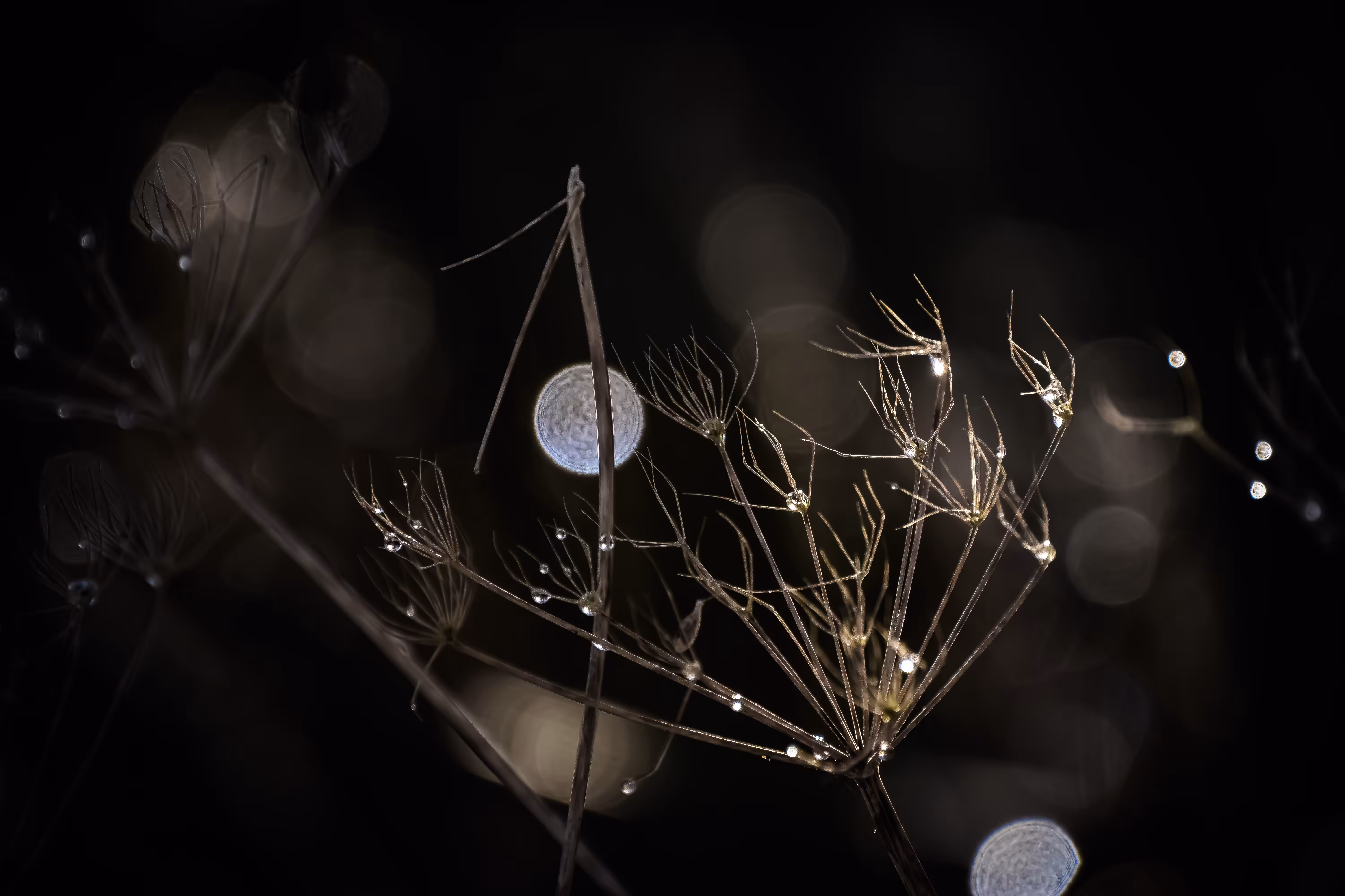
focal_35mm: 450
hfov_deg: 4.6
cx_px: 672
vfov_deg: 3.1
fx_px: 16811
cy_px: 448
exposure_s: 1/500
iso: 320
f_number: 6.3
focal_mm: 300
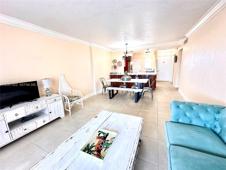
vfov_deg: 85.7
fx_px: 91
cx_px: 113
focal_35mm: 14
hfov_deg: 102.1
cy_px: 85
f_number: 2.2
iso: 400
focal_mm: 2.22
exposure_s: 1/60
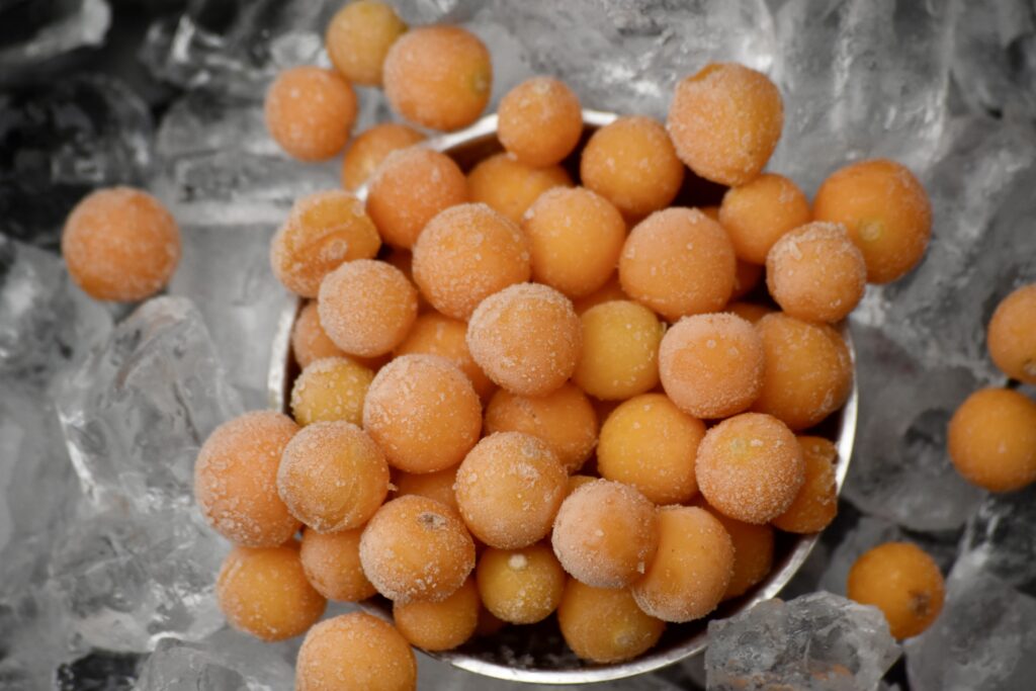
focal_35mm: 218
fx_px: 6260
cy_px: 346
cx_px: 518
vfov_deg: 6.3
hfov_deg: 9.5
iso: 800
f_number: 5
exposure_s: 1/800
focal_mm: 145
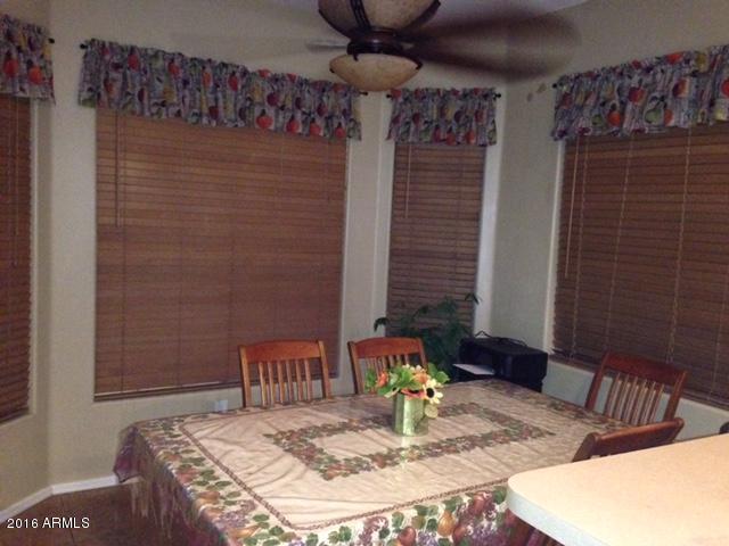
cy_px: 273
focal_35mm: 33
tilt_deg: -6.2
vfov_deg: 42.9
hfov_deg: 55.4
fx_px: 695
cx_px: 364
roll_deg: -1.2
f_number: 2.4
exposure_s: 1/16
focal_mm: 4.12
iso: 800
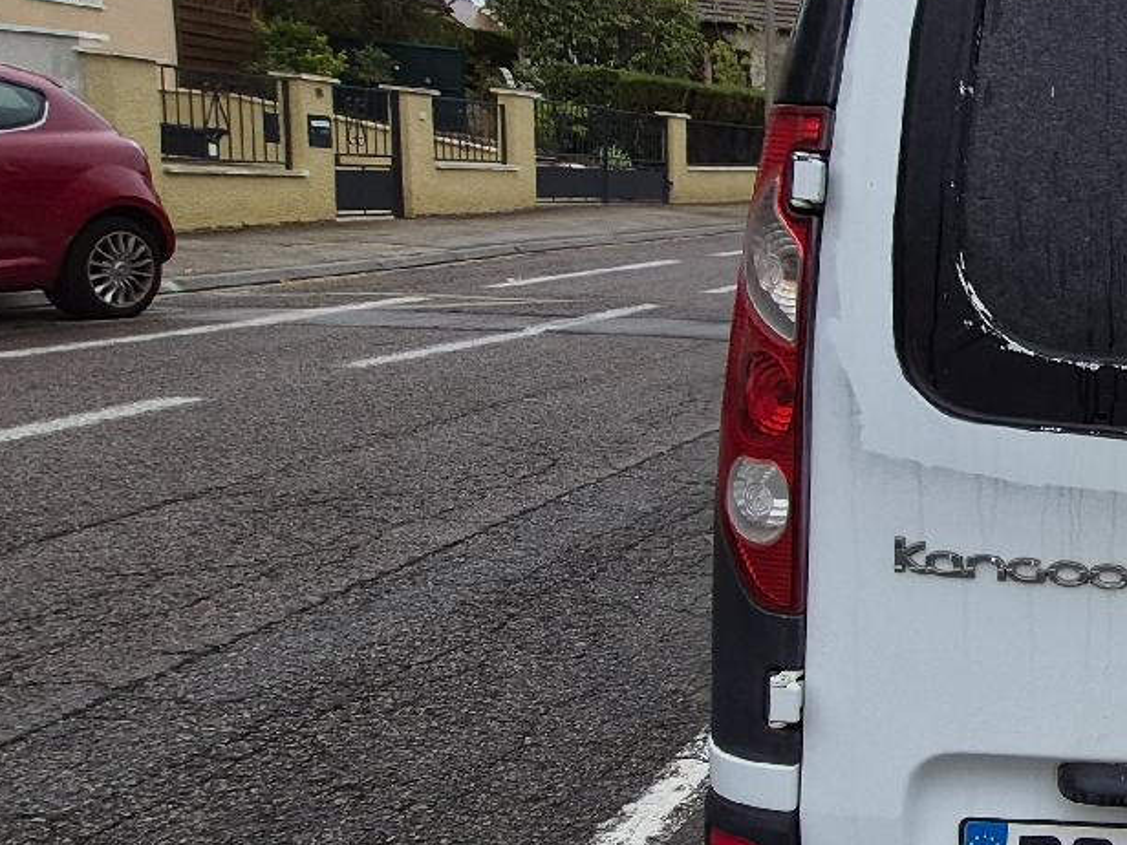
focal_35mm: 38
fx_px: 1237
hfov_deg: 35.4
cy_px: 417
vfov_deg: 37.7
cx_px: 1429
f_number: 2.2
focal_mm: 1.74
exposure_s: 1/1111
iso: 40
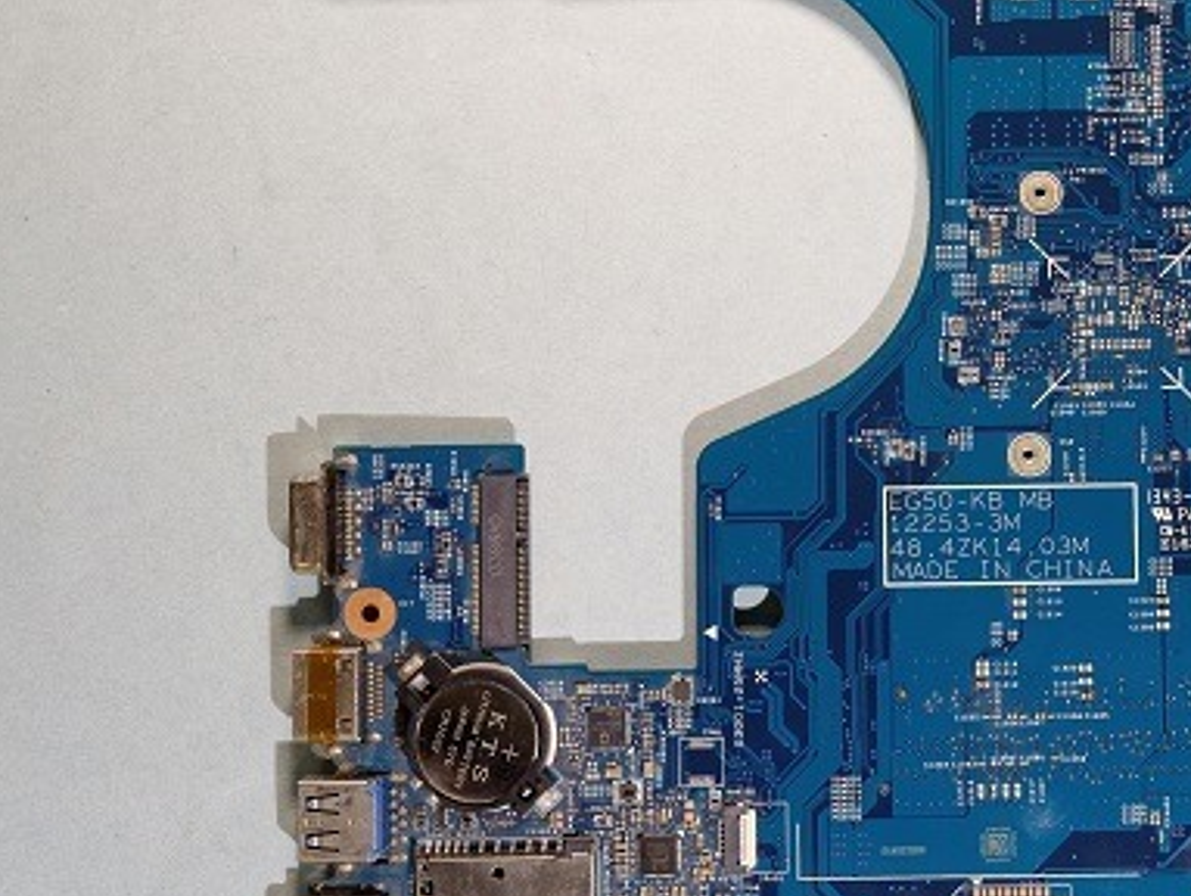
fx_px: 2135
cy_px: 324
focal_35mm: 62
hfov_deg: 30.4
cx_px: 948
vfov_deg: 23.6
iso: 100
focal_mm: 22
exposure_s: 1/5
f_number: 8
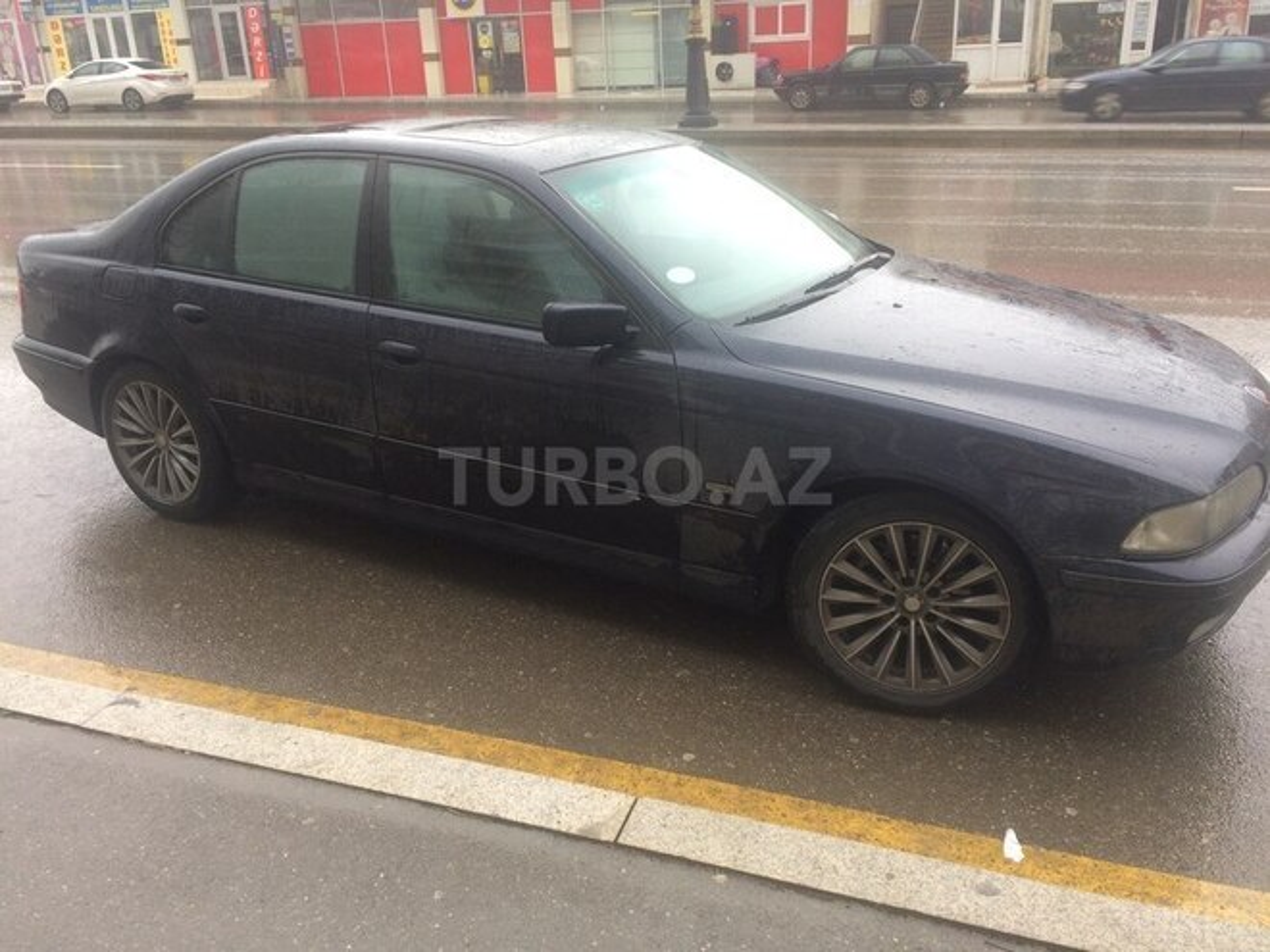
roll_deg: +2.3
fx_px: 1064
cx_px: 635
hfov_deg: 61.7
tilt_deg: -22.7
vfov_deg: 48.2
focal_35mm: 29
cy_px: 476
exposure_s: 1/100
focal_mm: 4.15
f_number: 2.2
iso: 40
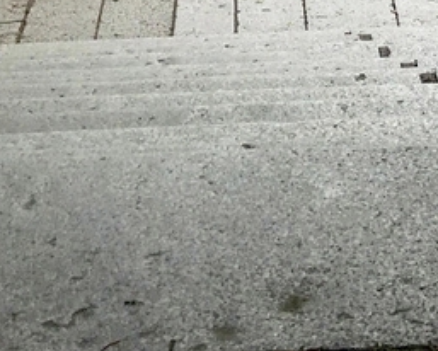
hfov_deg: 14.5
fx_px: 1712
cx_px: 315
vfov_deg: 9.7
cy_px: -612
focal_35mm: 132
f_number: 2.2
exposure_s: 1/1261
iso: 25
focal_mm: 4.15
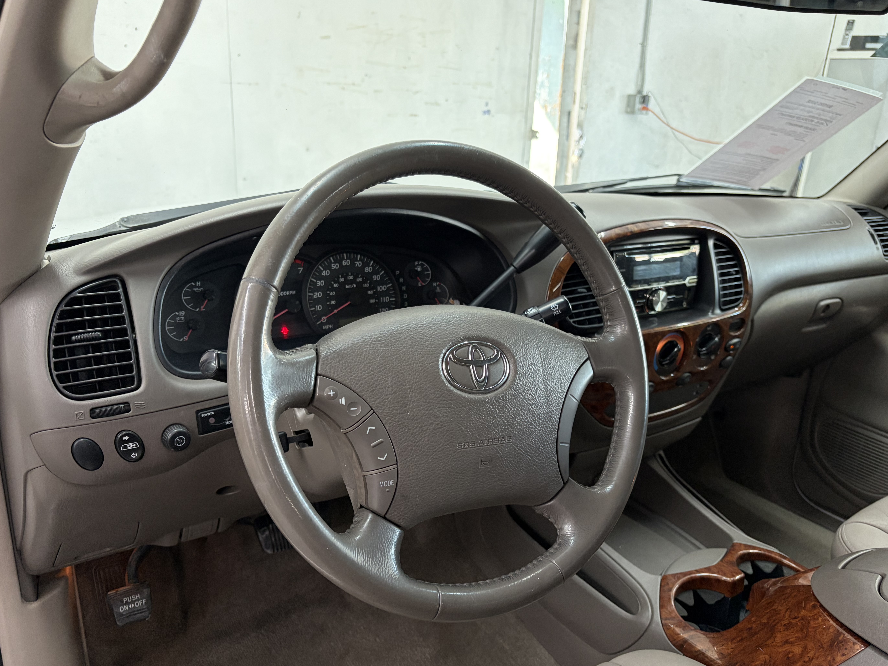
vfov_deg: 51.4
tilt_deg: -18.7
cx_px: 457
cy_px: 329
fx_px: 693
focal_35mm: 27
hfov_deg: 65.3
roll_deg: -2.7
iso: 160
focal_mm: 5.96
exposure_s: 1/60
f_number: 1.6
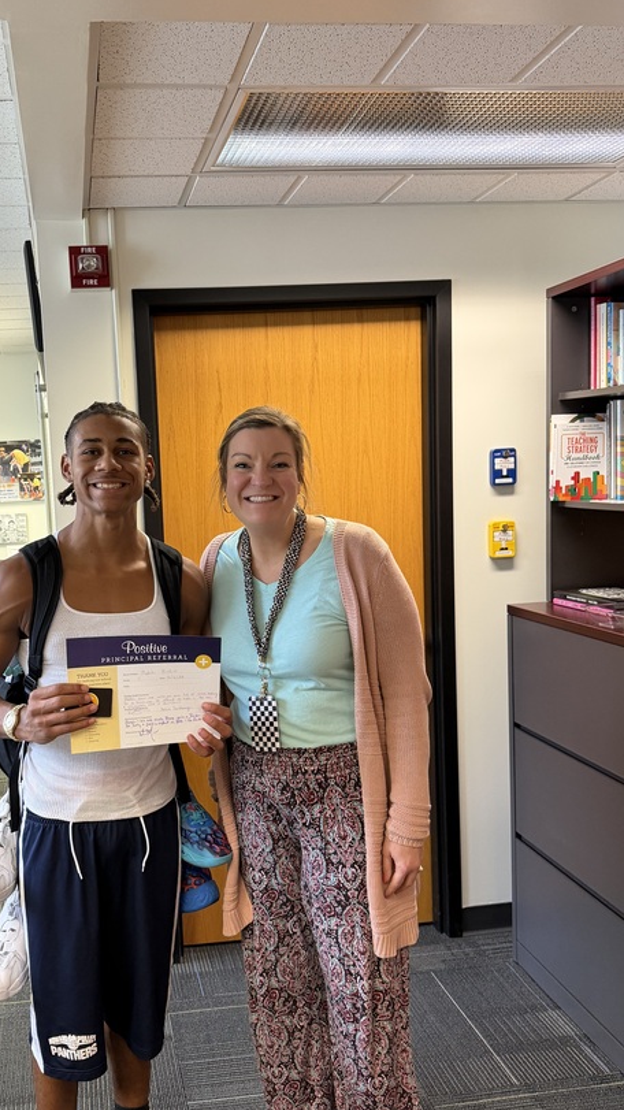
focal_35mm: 33
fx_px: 971
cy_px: 601
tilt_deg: -6.7
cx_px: 186
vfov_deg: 59.4
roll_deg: +3.1
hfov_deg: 35.1
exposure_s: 1/60
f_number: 1.78
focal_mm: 6.76
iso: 250
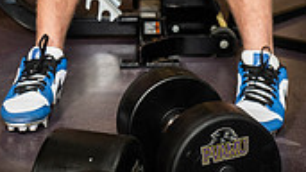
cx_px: 156
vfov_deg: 9.3
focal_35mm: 121
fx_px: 981
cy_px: -195
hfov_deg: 17.7
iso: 500
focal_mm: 44
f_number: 5.6
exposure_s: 1/250
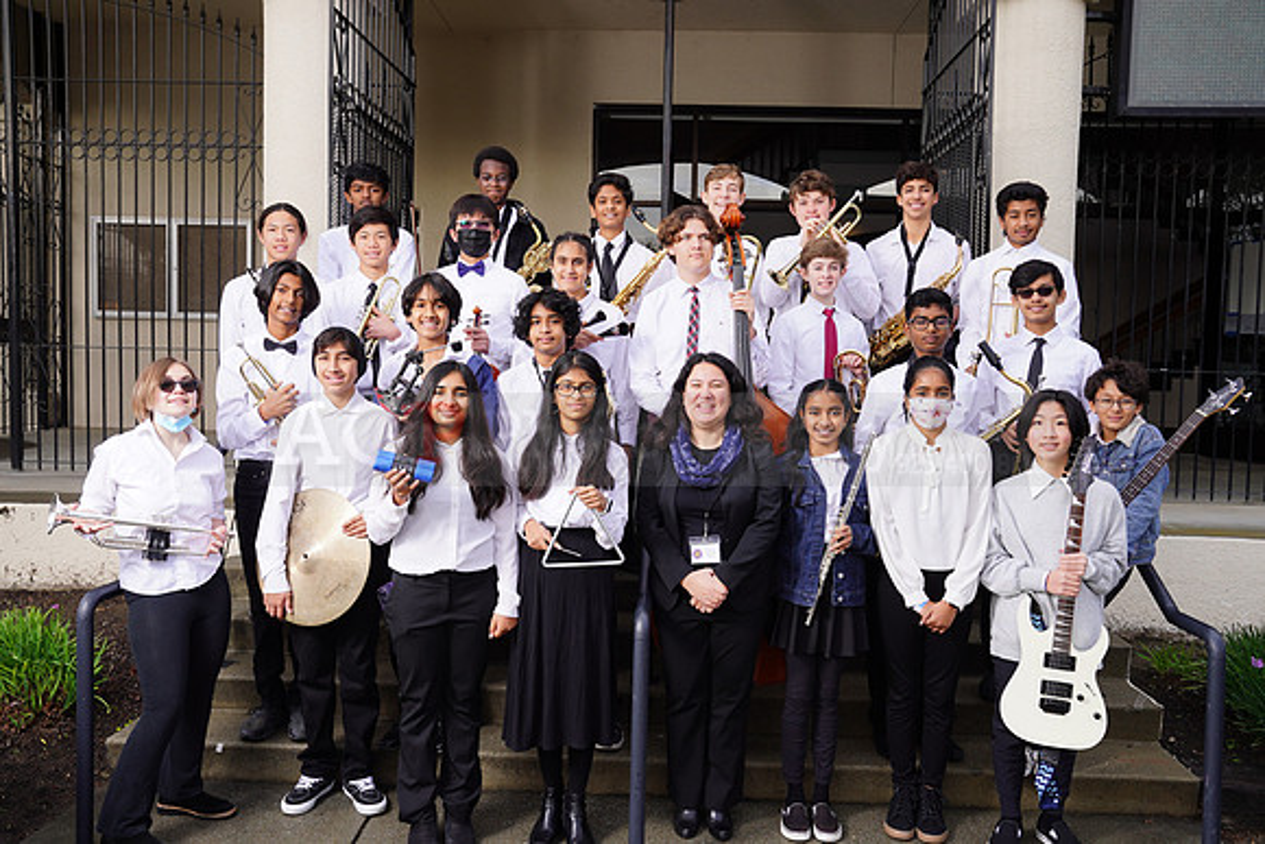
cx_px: 632
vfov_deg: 42.3
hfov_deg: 60.3
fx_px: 1090
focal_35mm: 31
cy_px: 422
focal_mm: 31
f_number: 6.3
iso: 200
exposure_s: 1/200
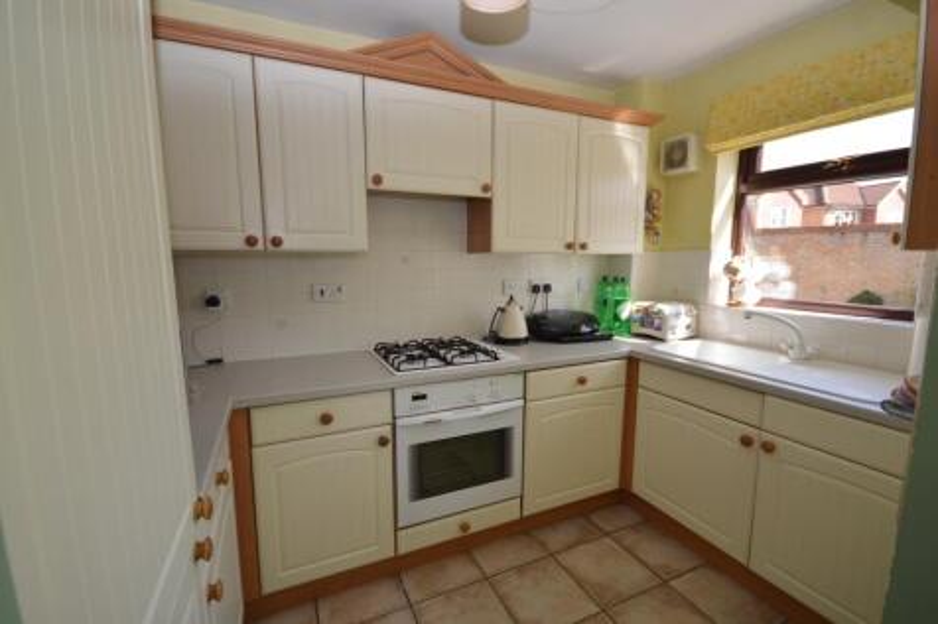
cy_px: 312
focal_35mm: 15
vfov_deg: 77.3
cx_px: 469
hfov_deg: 100.4
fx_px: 391
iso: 100
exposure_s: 1/60
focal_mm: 10
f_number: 4
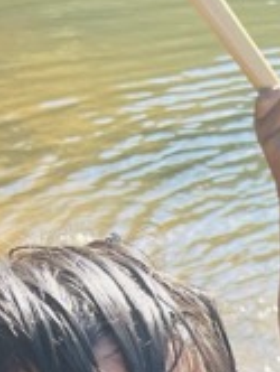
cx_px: 497
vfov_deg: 16.1
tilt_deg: -46.2
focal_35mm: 100
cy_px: 697
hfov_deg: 13.4
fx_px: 1076
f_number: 1.6
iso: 50
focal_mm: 5.1
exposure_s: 1/1028
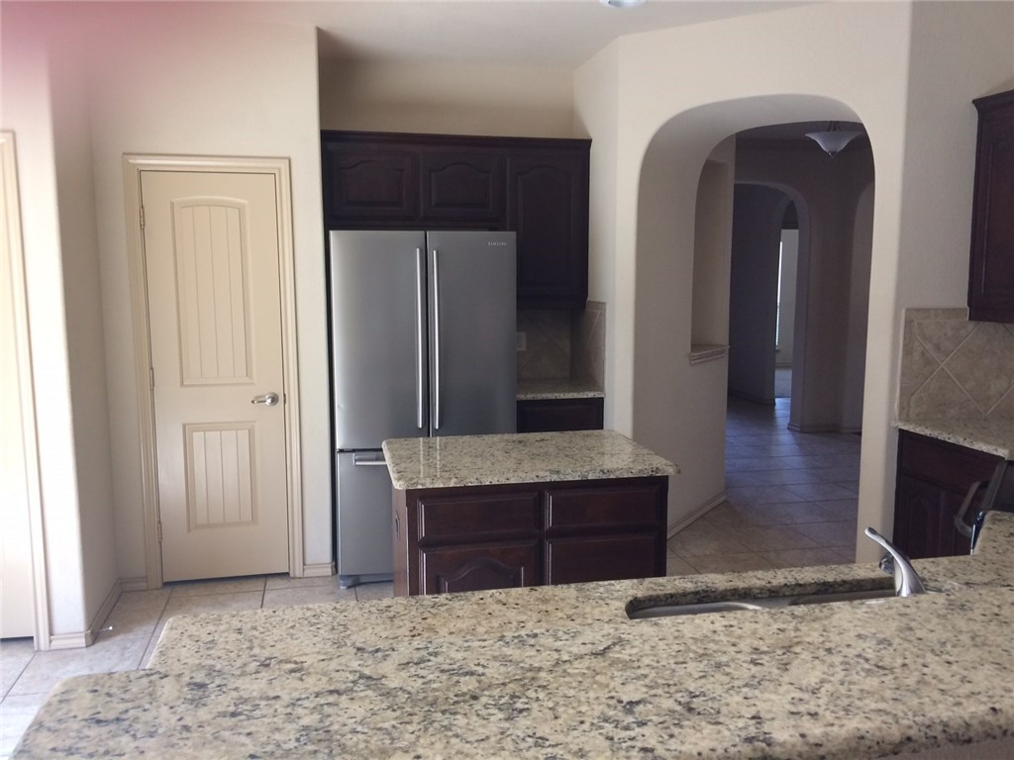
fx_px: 849
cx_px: 507
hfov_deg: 61.7
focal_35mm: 29
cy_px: 380
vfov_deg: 48.2
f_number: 2.2
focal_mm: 4.15
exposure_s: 1/30
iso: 32
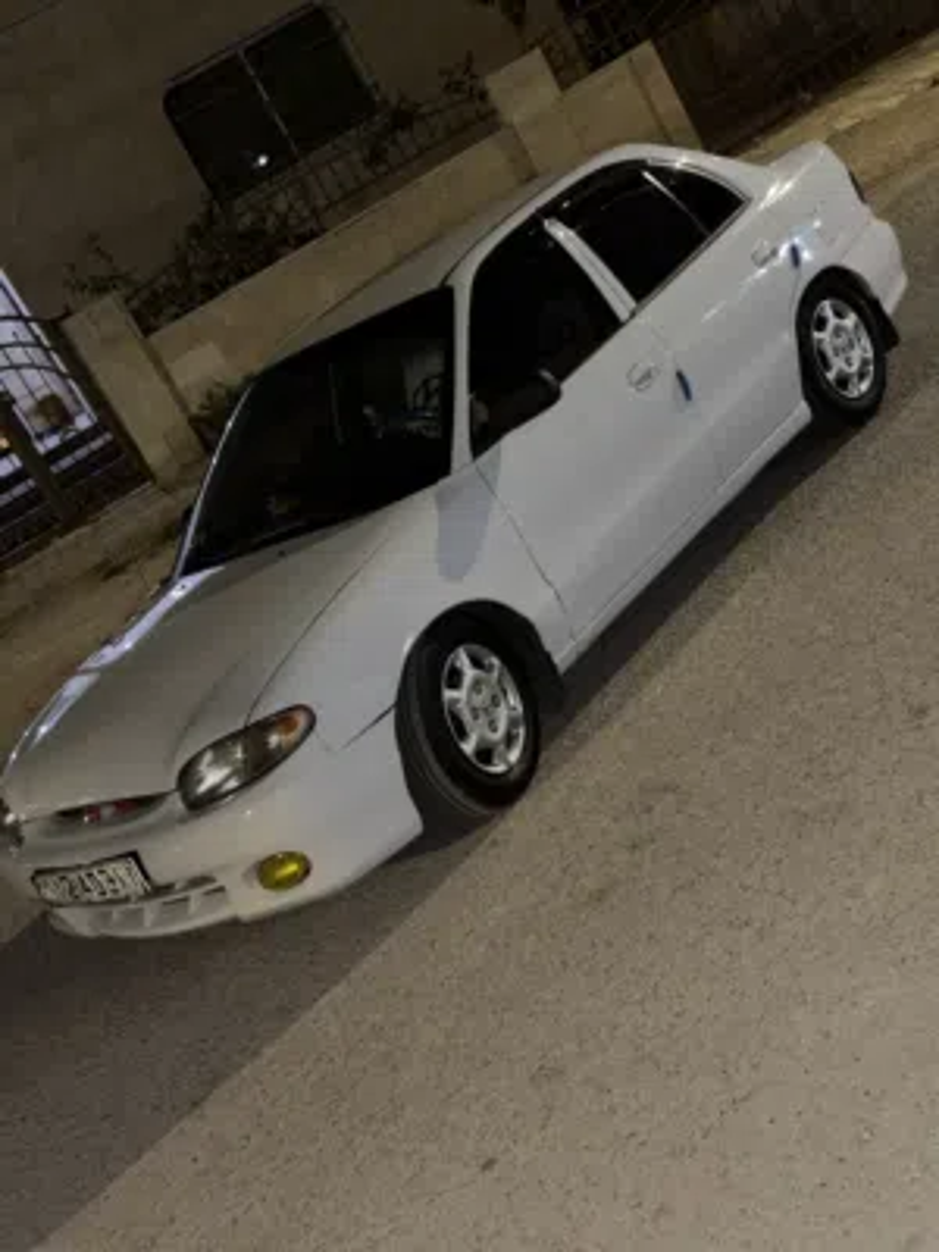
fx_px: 1736
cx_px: 470
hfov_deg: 30.3
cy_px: 626
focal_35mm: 48
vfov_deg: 39.7
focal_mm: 6.76
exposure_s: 1/5
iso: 200
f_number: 1.78
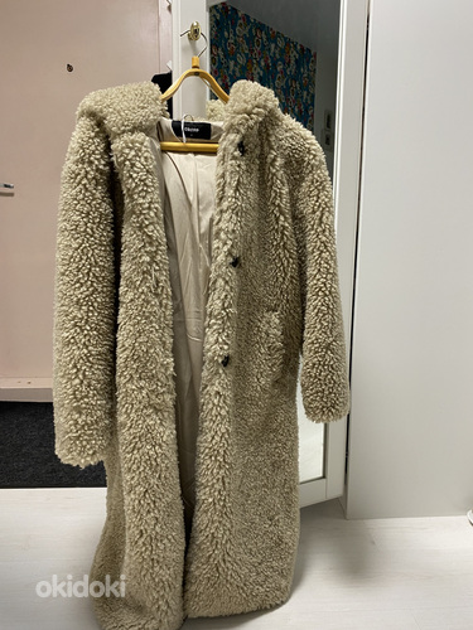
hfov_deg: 53.1
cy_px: 315
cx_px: 236
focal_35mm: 26
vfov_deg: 67.3
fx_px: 474
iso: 80
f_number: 1.8
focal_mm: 4.25
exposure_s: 1/50
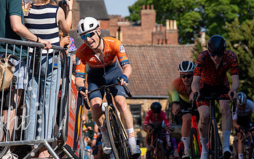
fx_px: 914
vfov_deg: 9.9
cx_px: 87
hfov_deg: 15.8
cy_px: 85
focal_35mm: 132
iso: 100
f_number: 3.5
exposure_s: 1/1000
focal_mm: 78
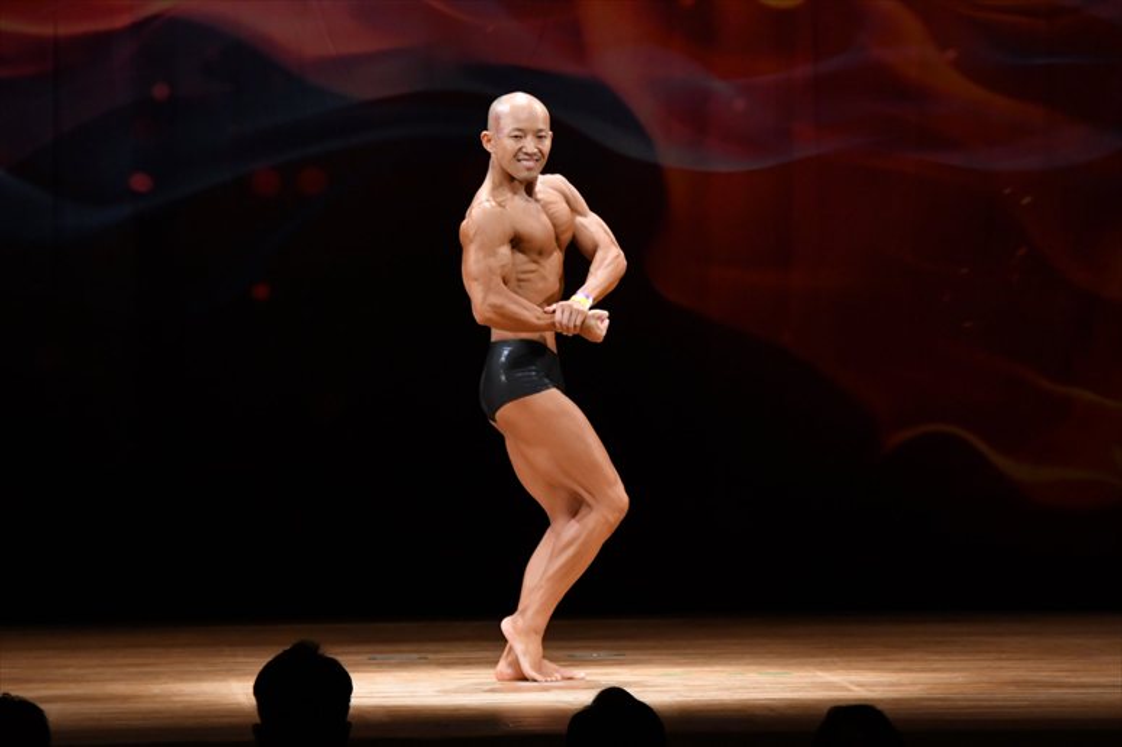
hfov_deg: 9.2
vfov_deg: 6.1
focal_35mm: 225
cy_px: 374
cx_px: 561
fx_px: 7009
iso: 3200
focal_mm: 150
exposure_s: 1/400
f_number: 5.6
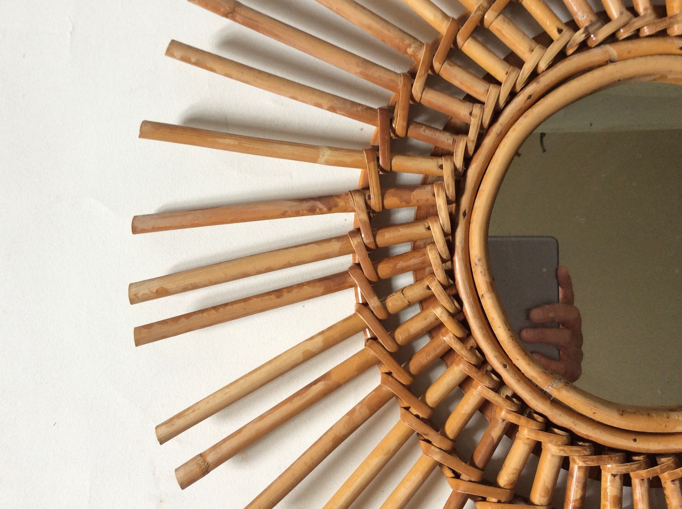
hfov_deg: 49.0
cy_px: 241
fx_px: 747
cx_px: 339
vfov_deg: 37.6
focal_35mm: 38
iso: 50
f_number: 2.4
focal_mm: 3.3
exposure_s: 1/25
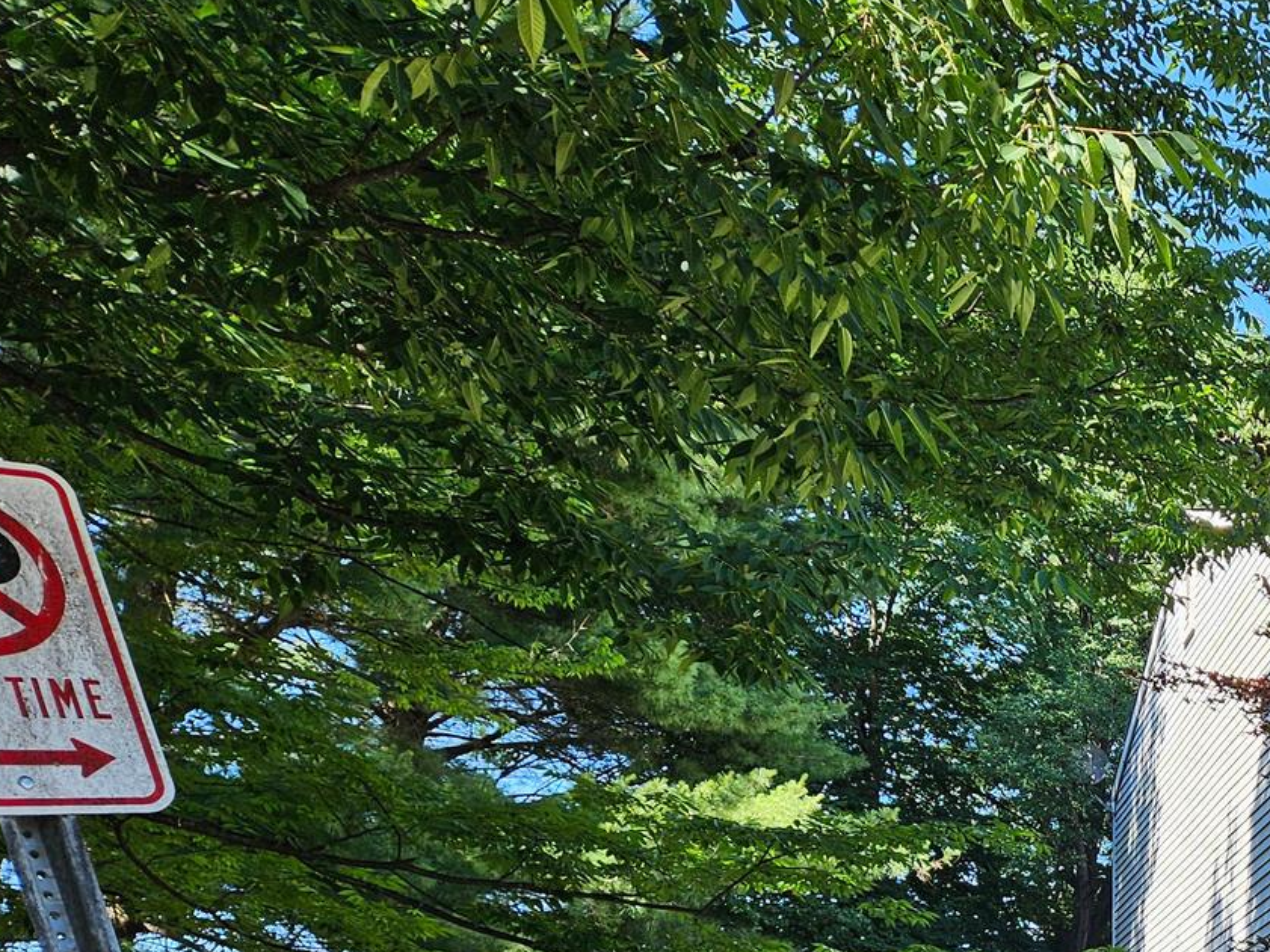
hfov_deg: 29.7
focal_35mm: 56
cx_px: 1500
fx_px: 2055
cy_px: 1101
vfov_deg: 24.1
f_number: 1.8
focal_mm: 5.4
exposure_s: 1/245
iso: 25
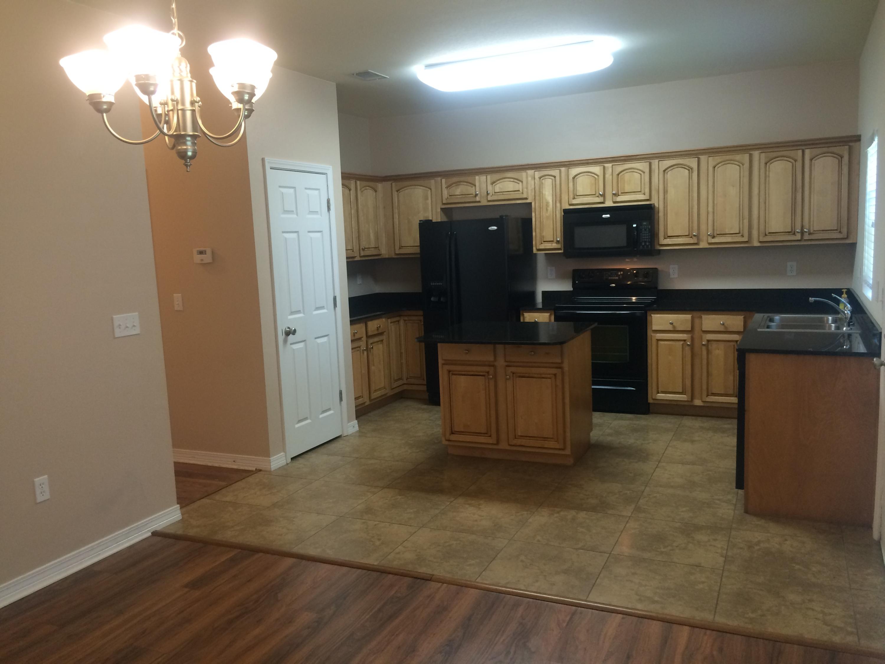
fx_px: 741
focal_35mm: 29
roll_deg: +2.9
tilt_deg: -8.1
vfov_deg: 48.2
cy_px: 332
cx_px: 442
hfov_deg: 61.7
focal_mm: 4.15
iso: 100
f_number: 2.2
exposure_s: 1/30
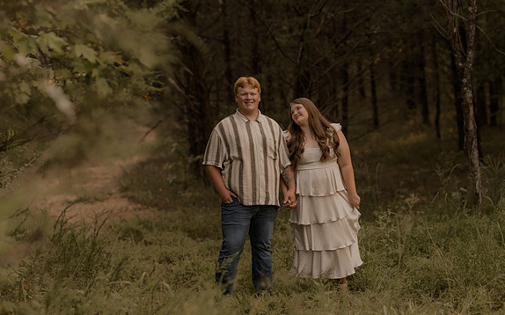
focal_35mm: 93
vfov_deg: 14.0
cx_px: 251
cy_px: 154
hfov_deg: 22.3
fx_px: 1279
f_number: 2
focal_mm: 85
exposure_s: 1/160
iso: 100
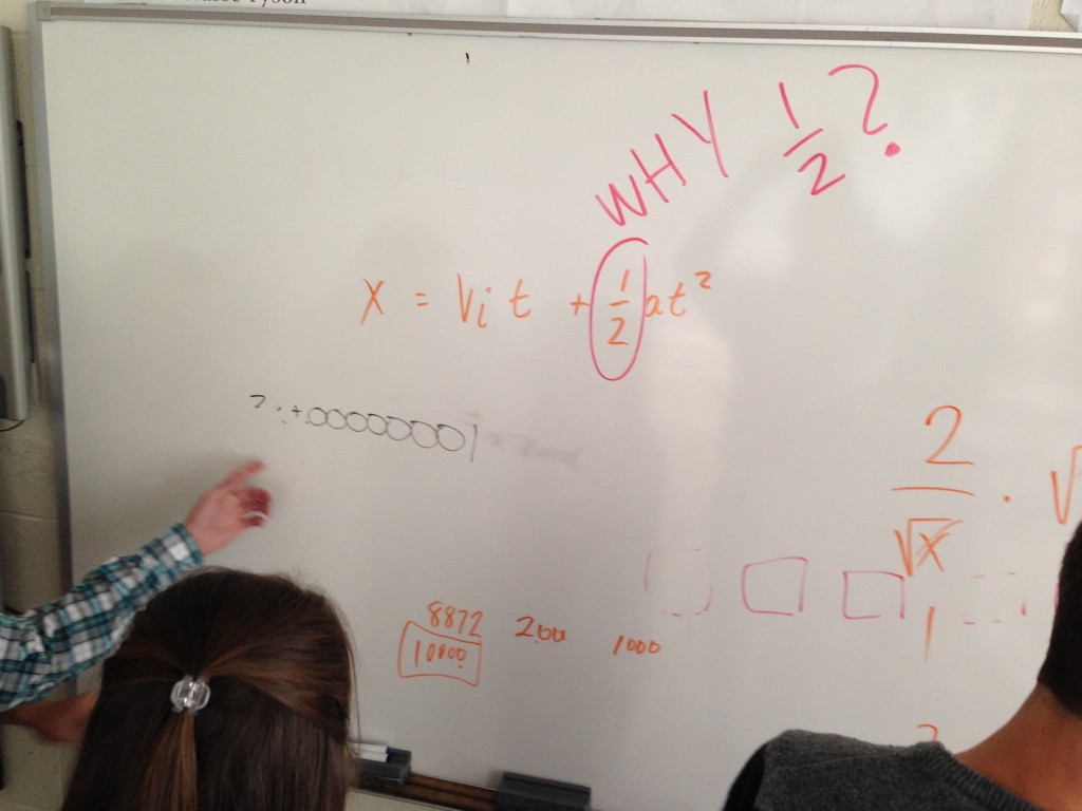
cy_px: 406
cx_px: 541
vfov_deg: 42.9
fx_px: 1031
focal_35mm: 33
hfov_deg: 55.4
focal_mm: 4.12
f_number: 2.4
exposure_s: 1/20
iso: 100
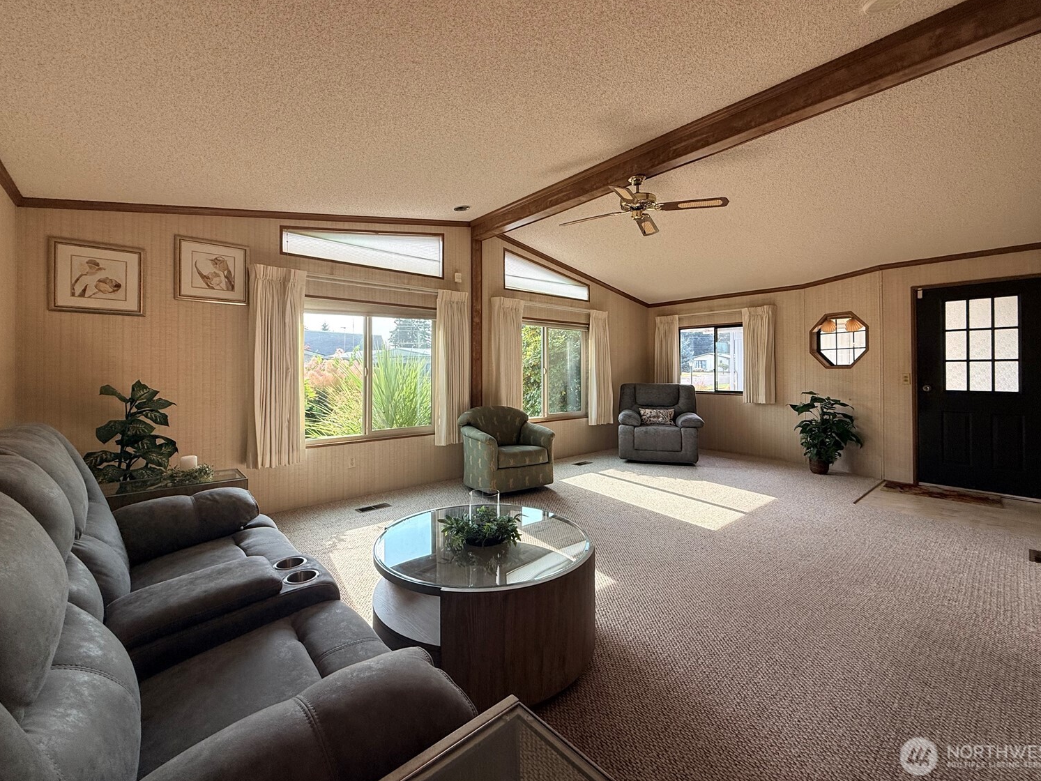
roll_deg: +0.1
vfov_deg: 81.7
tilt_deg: +0.4
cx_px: 523
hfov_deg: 98.2
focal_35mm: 15
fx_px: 451
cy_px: 366
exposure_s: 1/198
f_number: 2.2
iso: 64
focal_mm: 2.22
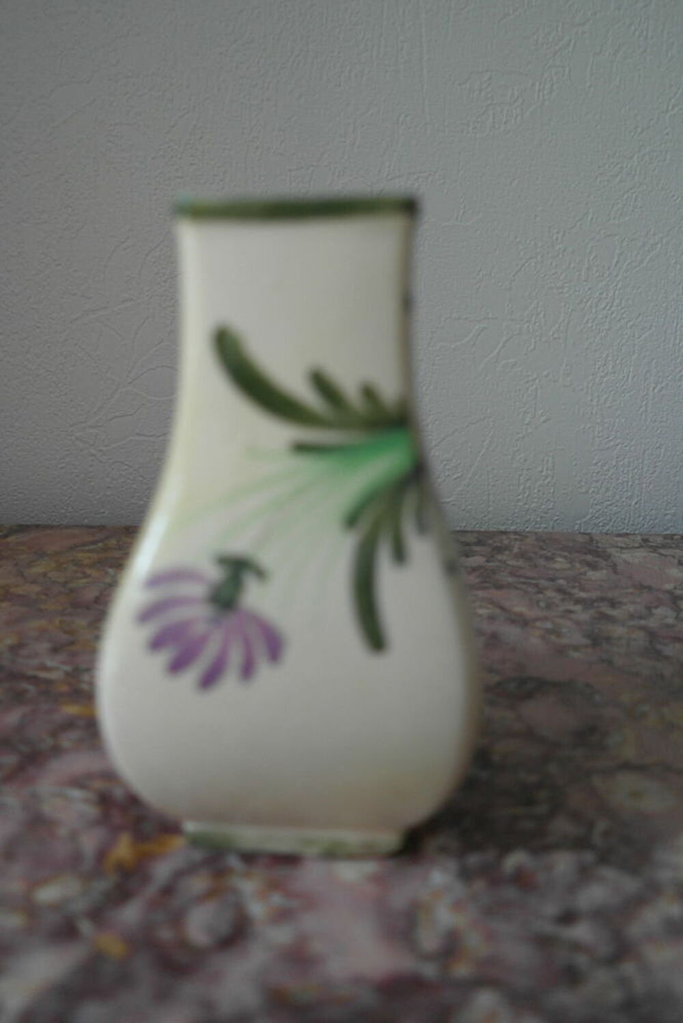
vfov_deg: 63.6
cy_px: 512
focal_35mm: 29
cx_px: 342
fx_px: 825
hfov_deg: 45.0
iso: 400
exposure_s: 1/20
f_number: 3.5
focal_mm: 19
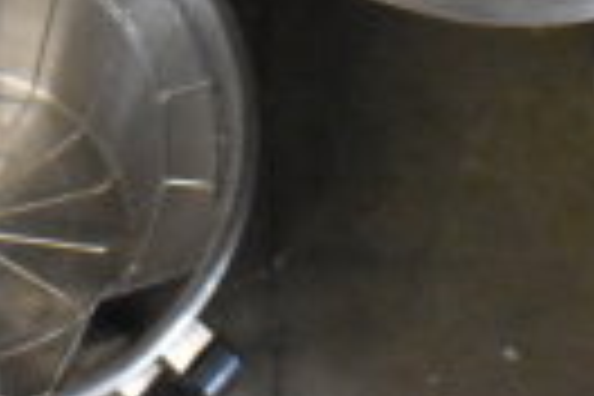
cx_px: -4
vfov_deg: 9.9
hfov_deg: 16.1
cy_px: -493
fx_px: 2062
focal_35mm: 125
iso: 6400
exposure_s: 1/125
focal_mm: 18
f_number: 5.6
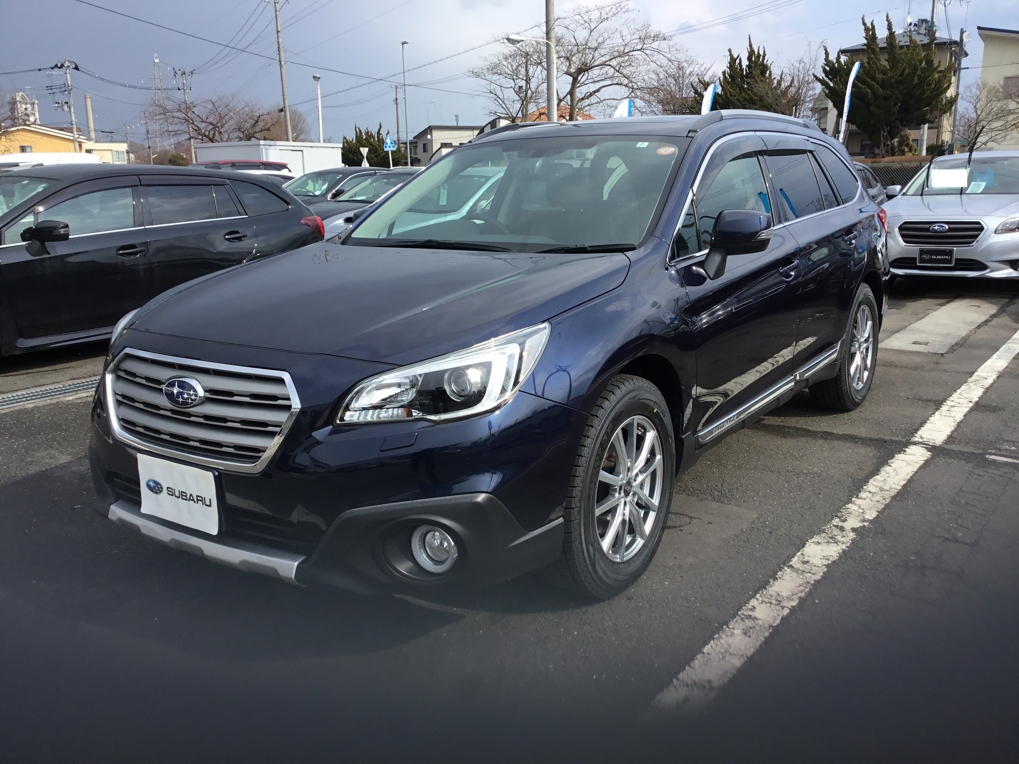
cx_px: 510
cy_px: 382
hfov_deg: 58.4
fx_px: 913
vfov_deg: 45.4
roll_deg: +0.7
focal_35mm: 31
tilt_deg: -11.3
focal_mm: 3.3
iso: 25
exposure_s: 1/1058
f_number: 2.4
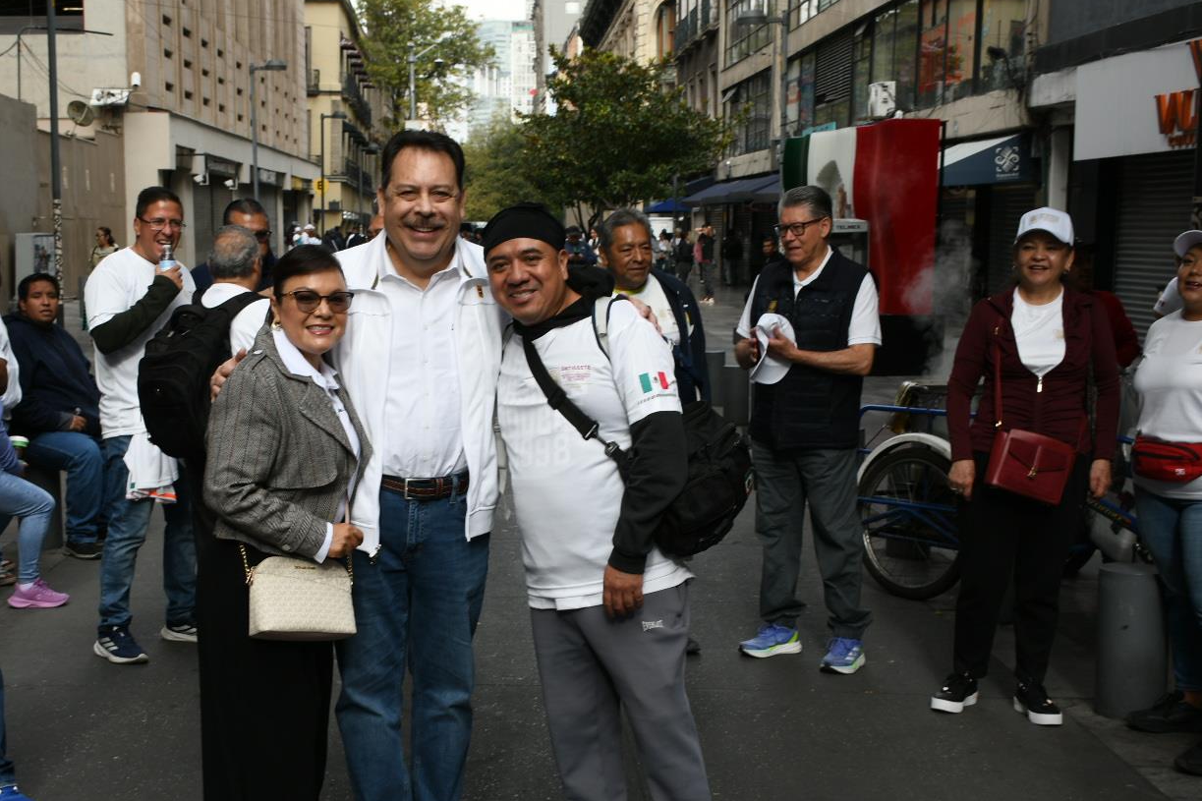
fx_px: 1769
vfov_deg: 25.5
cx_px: 465
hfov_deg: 37.3
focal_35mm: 53
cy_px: 476
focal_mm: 27
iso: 160
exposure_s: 1/100
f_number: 9
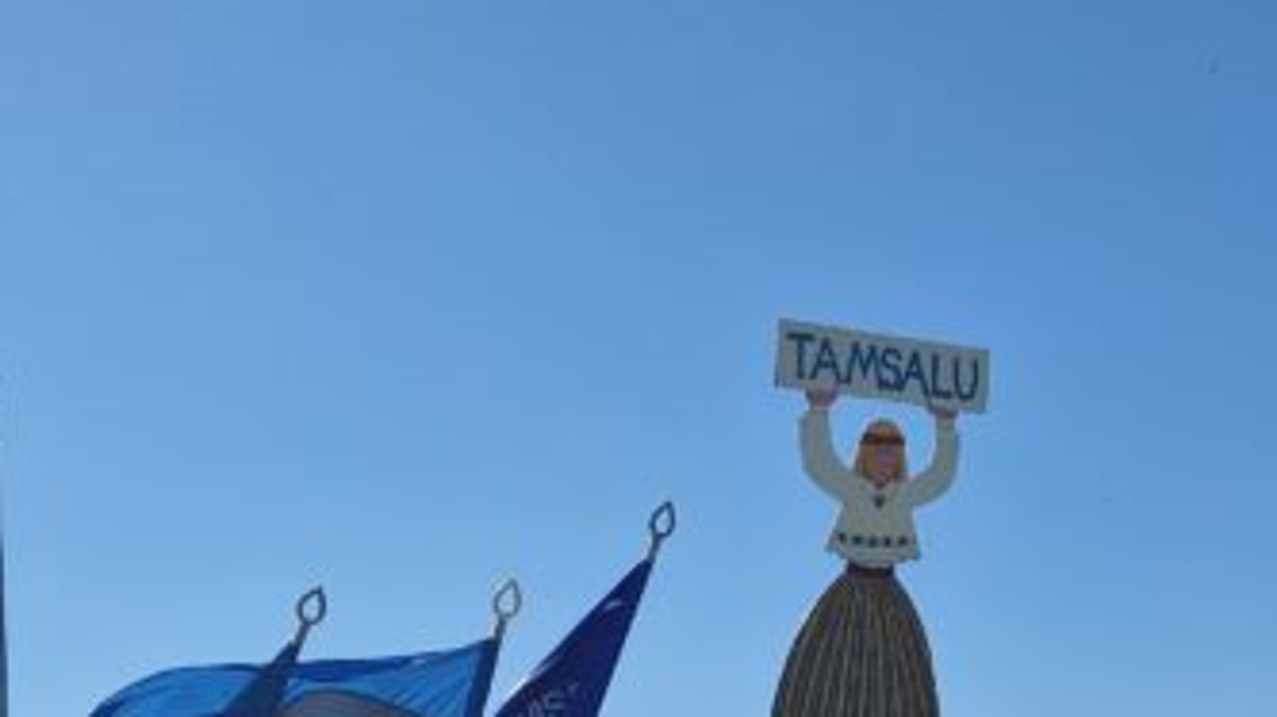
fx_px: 2606
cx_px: 732
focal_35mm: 77
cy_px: 1024
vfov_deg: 14.7
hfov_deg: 27.5
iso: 50
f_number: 1.8
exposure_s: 1/3616
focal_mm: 5.4
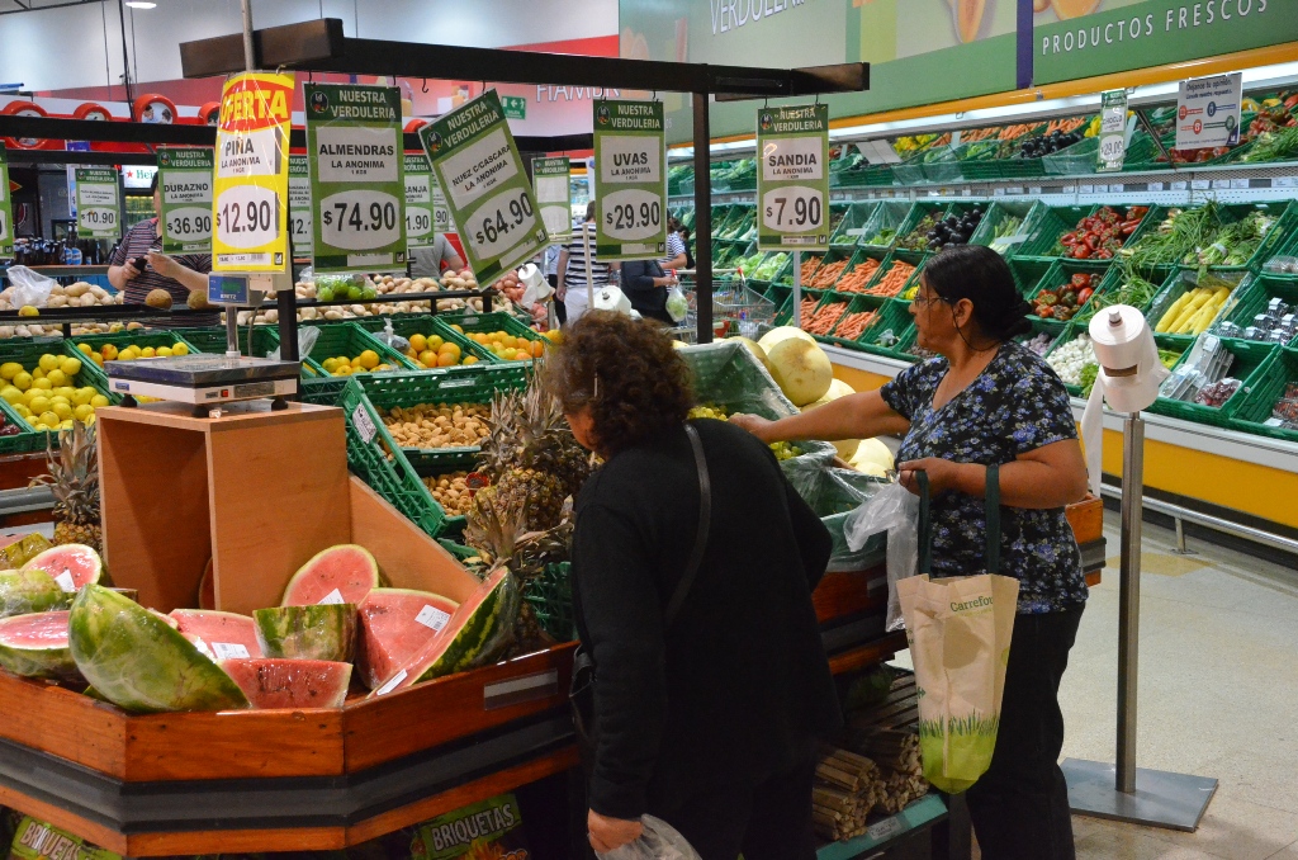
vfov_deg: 27.9
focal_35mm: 48
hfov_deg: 41.2
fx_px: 1727
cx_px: 649
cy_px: 430
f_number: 6.3
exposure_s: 1/160
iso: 5000
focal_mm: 32
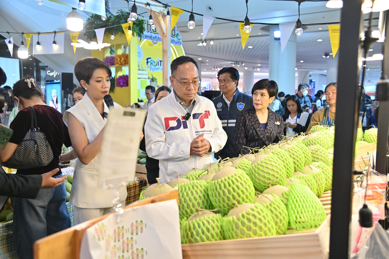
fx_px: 367
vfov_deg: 38.8
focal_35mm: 34
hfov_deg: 55.8
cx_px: 194
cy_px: 130
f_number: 4
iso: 640
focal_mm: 34
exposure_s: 1/160
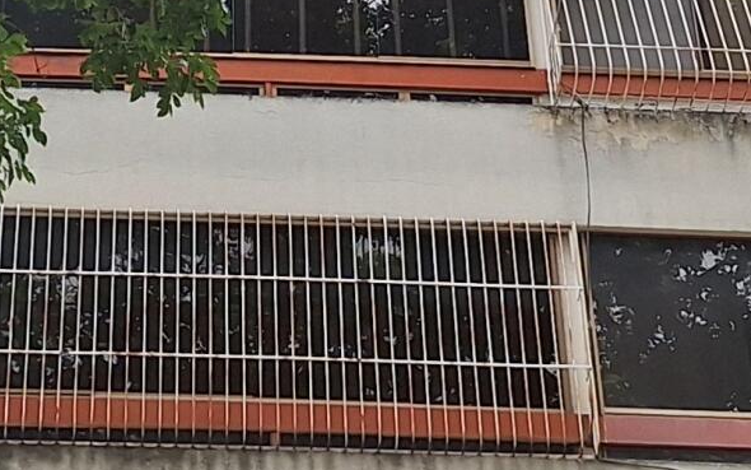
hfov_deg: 16.8
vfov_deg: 10.3
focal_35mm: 124
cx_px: 246
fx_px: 2538
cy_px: -209
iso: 40
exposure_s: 1/1020
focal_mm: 5.54
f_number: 1.8
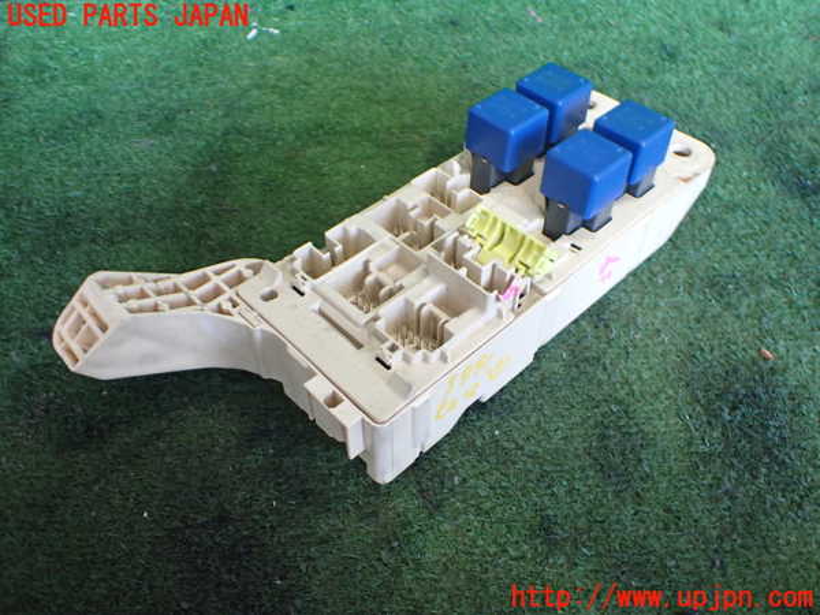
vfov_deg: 46.8
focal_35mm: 30
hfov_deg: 60.0
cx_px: 410
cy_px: 308
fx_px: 711
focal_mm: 5.4
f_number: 2.3
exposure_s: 1/125
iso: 500
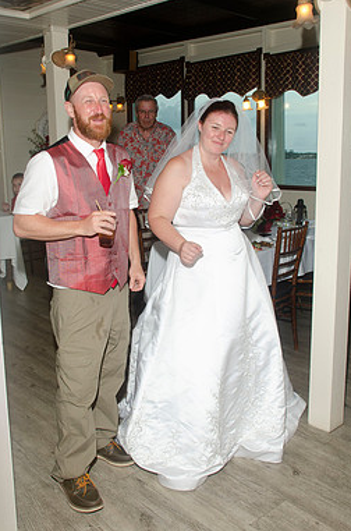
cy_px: 265
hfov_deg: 34.0
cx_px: 167
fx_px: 573
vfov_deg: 49.7
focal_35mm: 39
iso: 400
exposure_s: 1/60
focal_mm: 22
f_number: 5.6
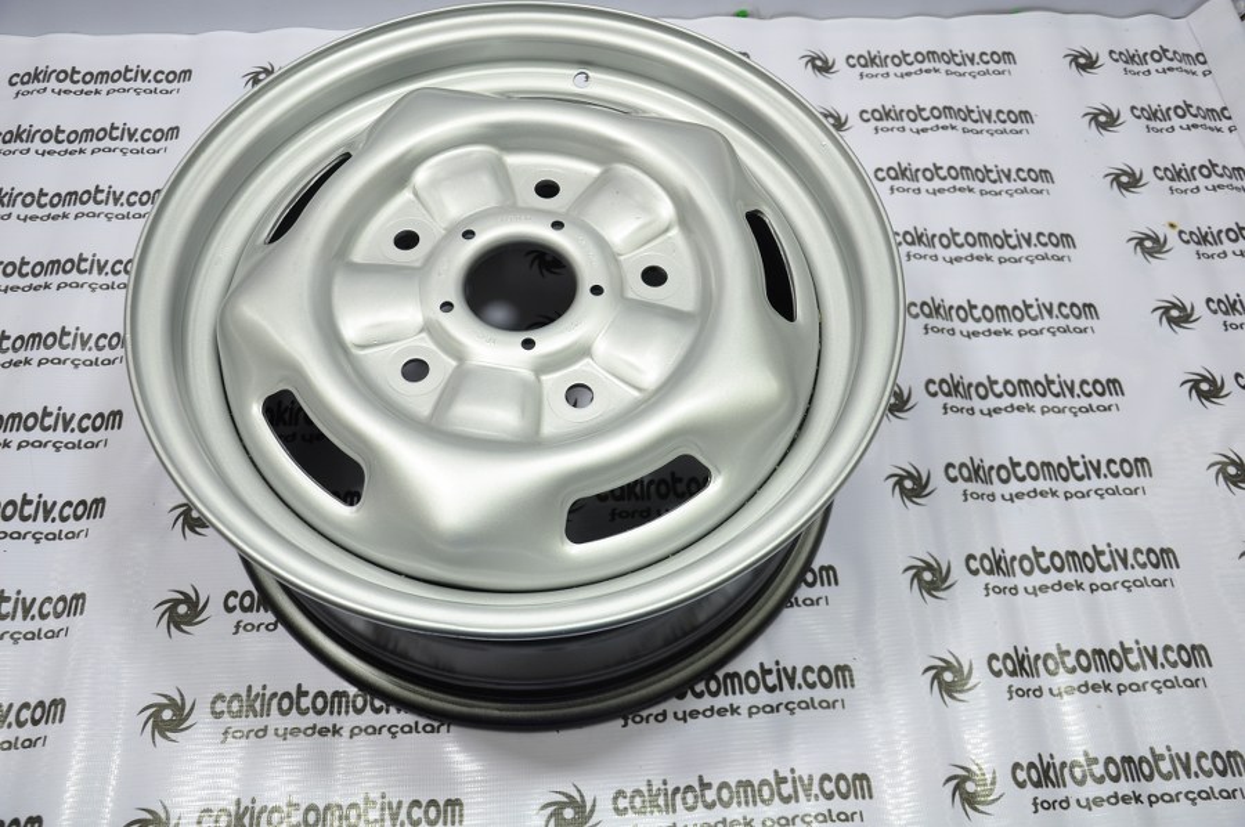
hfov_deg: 59.5
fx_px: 1088
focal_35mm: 32
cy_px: 414
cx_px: 622
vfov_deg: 41.6
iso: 200
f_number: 4.5
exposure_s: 1/40
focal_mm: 21
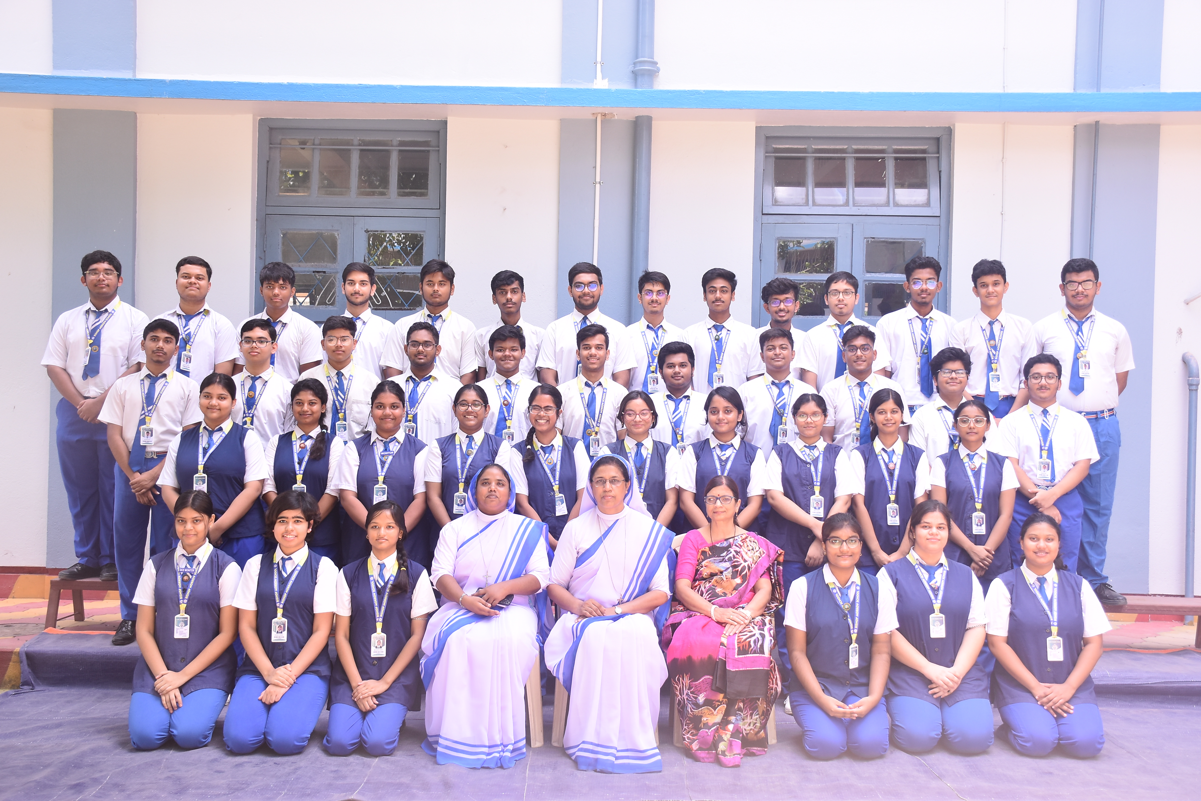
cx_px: 600
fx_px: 1351
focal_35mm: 40
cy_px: 400
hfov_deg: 47.9
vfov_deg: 33.0
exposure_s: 1/160
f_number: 5
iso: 320
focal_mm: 27
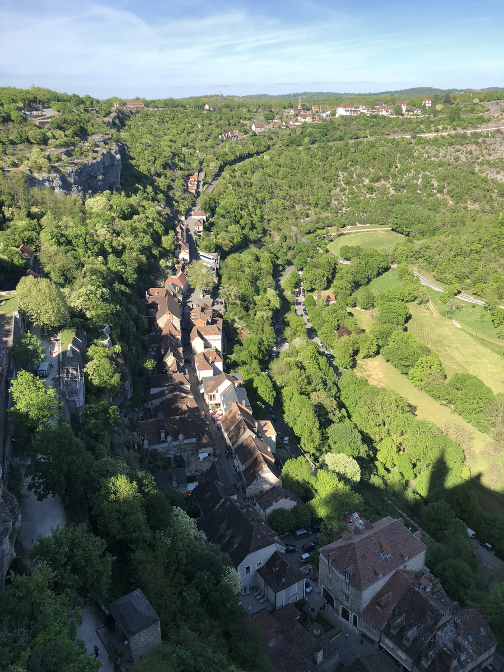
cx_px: 252
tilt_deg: -22.5
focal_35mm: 28
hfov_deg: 49.7
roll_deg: +1.3
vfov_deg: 63.4
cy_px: 336
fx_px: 544
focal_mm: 4
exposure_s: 1/960
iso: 20
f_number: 1.8
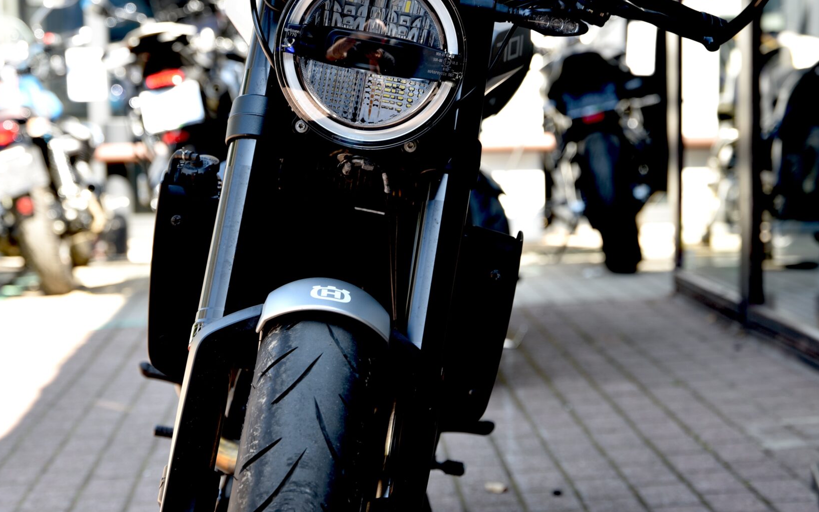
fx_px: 2210
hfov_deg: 21.0
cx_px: 391
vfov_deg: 13.2
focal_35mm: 99
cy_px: 293
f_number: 4.5
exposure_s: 1/80
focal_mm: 62
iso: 100
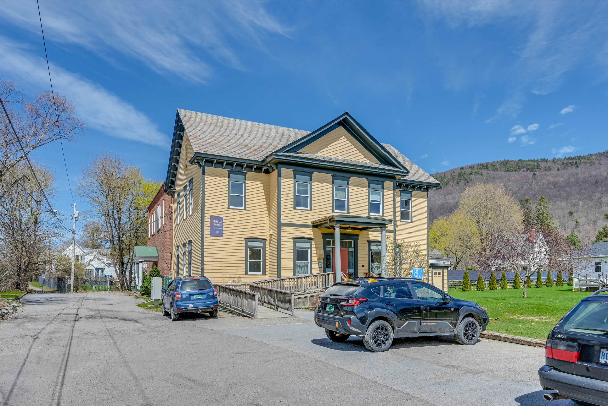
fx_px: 380
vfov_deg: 56.1
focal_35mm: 23
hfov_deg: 77.3
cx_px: 303
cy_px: 212
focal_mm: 21.5
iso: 500
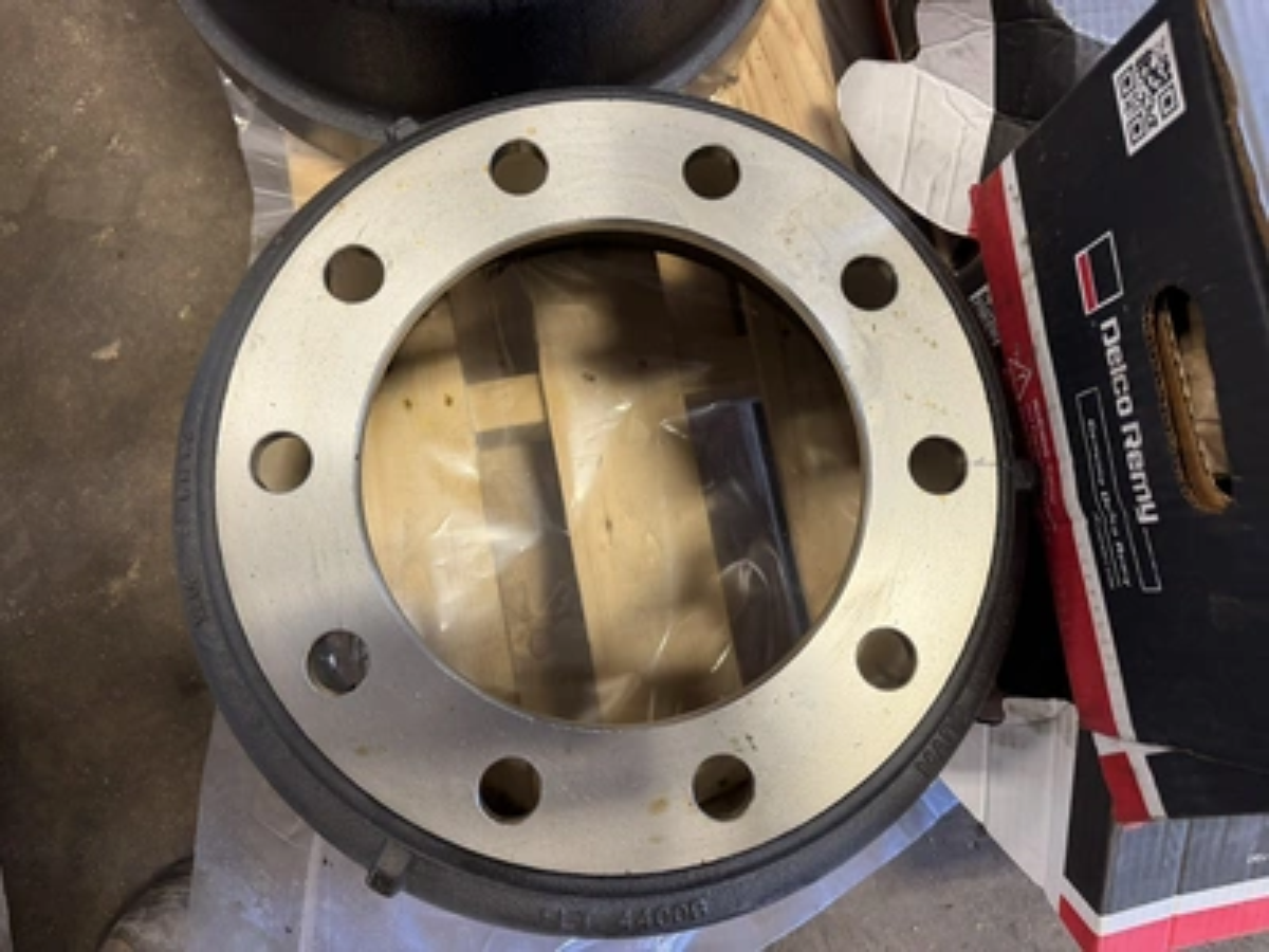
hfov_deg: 71.6
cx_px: 634
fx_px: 880
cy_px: 476
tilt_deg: -80.1
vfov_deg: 56.8
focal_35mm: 24
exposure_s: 1/120
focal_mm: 6.76
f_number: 1.78
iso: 250
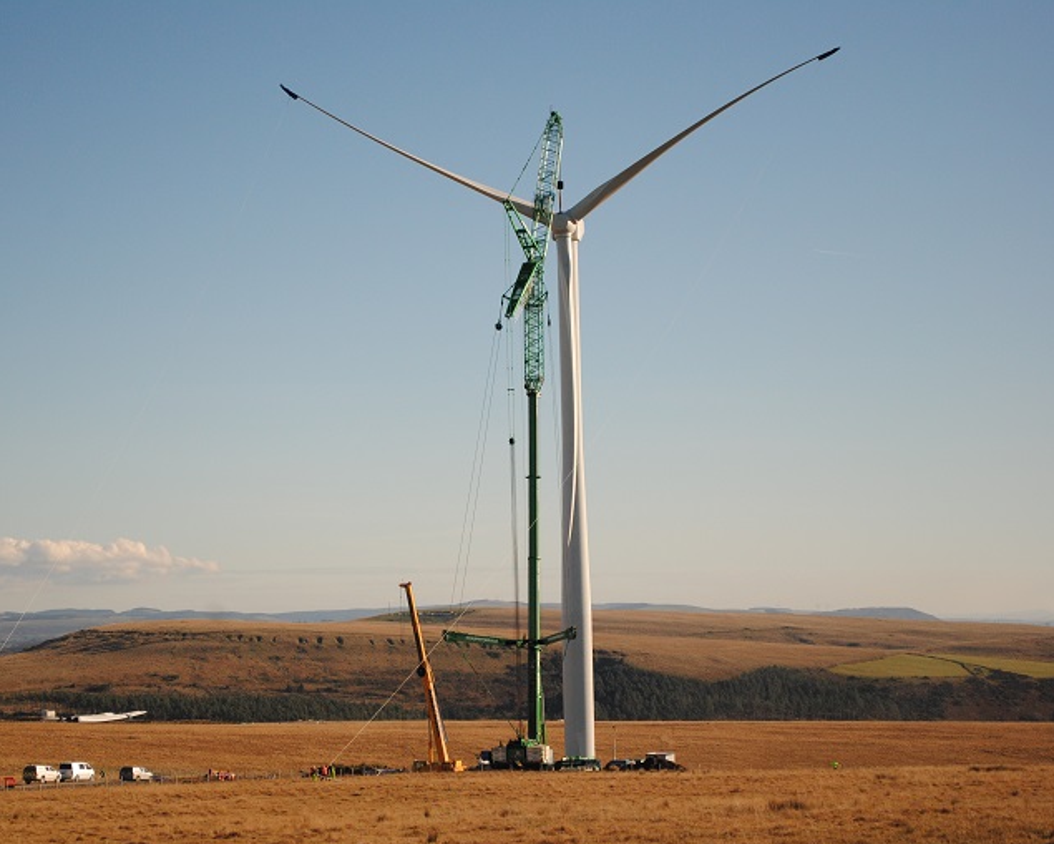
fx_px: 2558
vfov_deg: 18.7
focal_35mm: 82
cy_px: 426
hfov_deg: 23.3
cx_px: 476
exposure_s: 1/2500
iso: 400
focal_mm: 48
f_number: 5.6
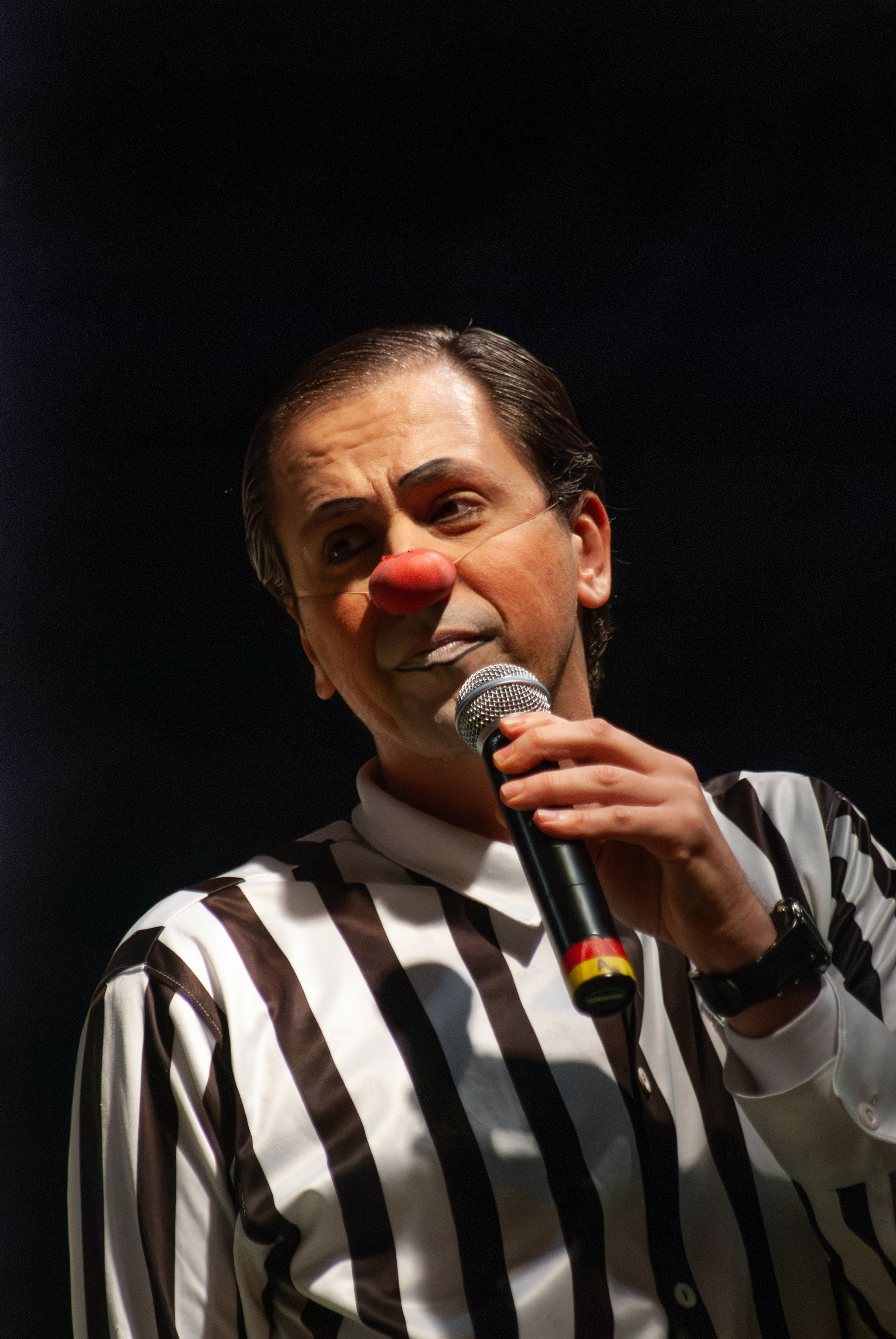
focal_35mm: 330
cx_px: 448
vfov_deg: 6.2
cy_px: 670
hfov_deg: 4.2
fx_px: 12284
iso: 1600
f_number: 5.3
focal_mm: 220
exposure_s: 1/250
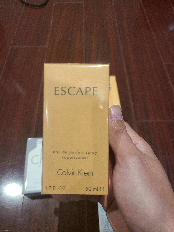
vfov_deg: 67.3
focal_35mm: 26
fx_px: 174
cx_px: 87
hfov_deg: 53.1
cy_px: 116
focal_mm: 5.4
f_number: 1.8
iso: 250
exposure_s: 1/60
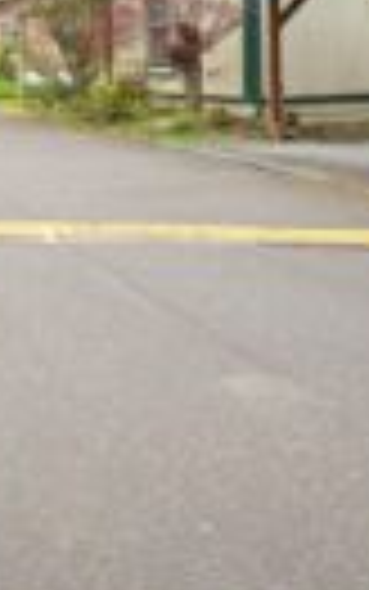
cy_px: 29
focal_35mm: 59
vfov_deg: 32.3
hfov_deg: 18.4
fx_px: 948
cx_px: -248
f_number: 8
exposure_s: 1/15
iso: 200
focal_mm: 19
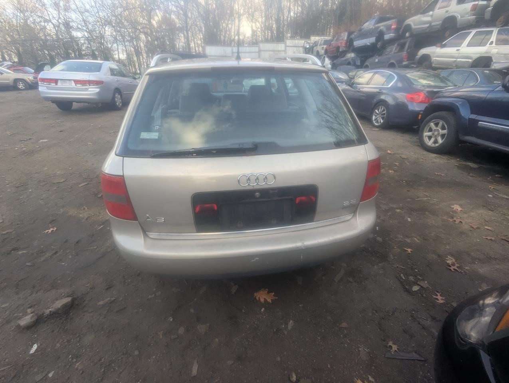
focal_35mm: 16
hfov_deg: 94.4
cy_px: 192
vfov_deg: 78.2
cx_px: 254
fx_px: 236
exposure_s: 1/215
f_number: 2.2
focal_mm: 2.35
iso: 71
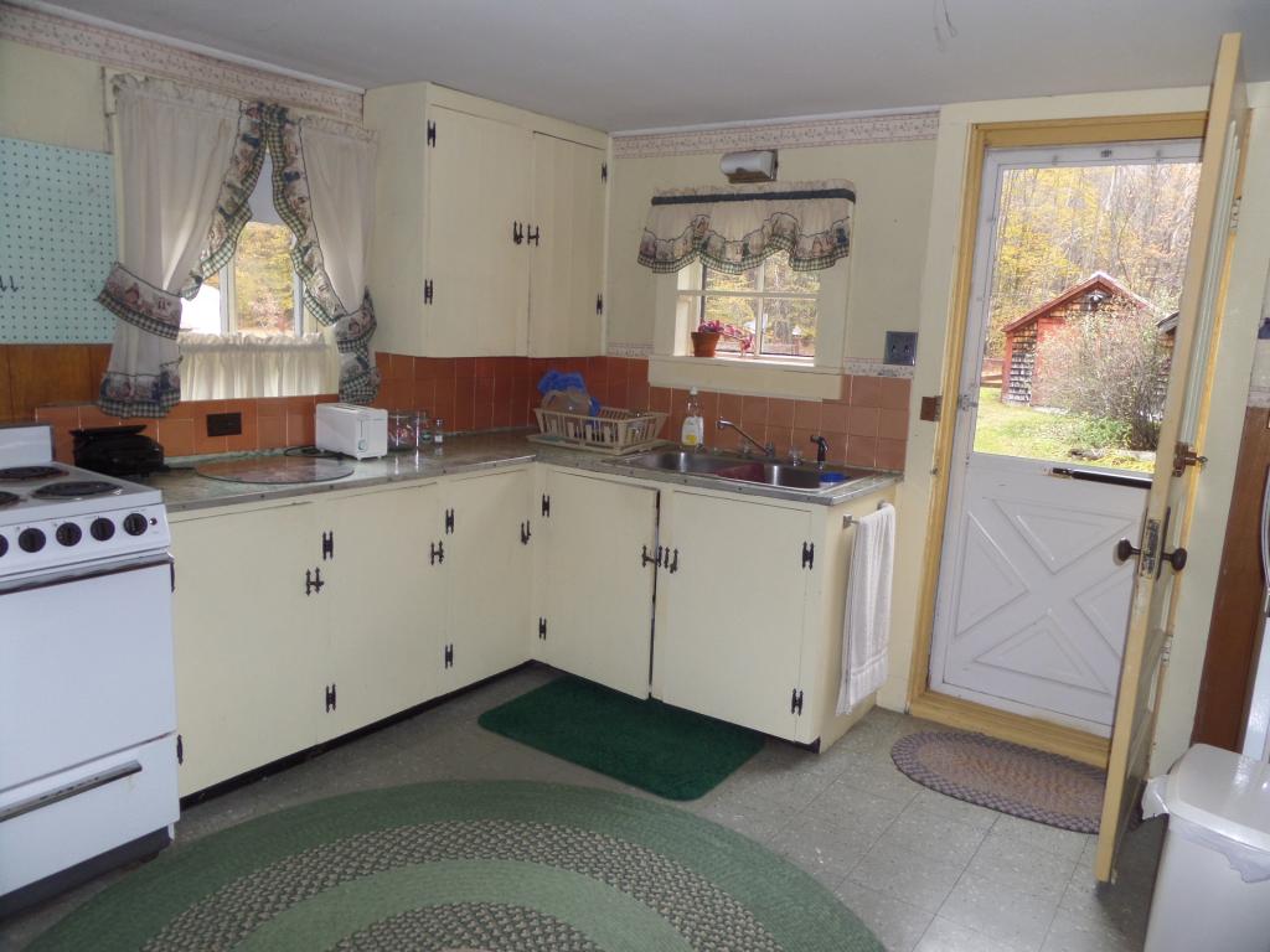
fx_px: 881
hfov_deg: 71.6
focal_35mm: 24
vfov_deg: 56.8
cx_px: 635
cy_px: 476
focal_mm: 4
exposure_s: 1/30
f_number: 3.2
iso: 160
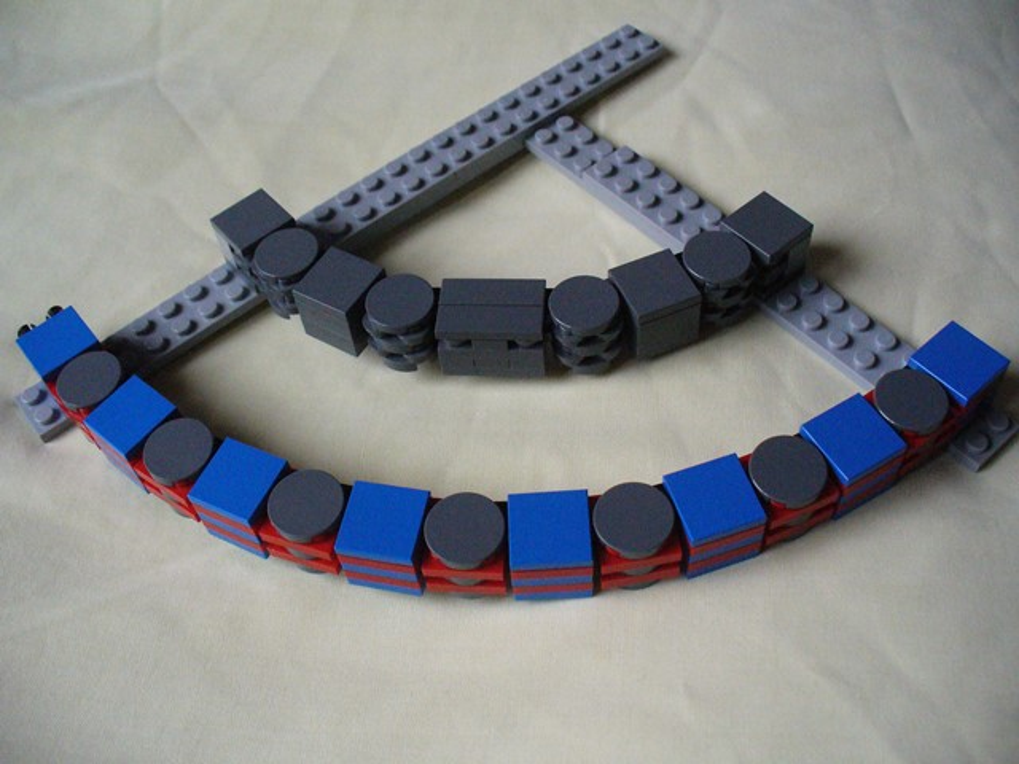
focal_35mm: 37
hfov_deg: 50.1
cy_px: 382
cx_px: 510
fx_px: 1089
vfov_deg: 38.7
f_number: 2.8
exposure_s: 1/320
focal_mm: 6.1
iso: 400
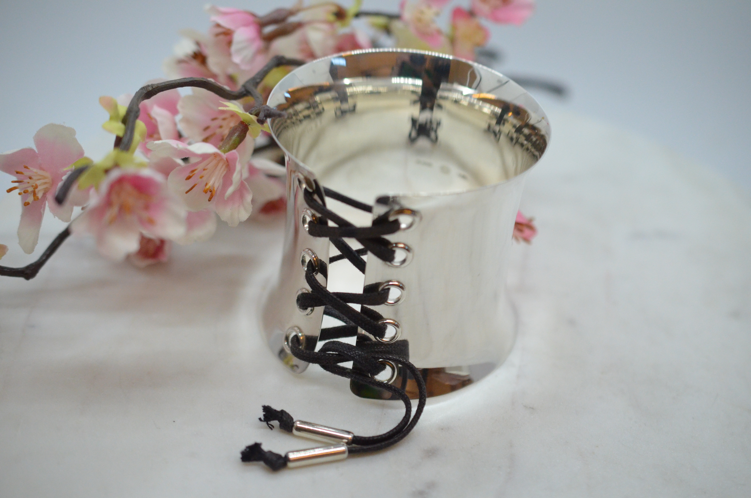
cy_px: 249
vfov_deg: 22.5
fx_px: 1249
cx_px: 376
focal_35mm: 60
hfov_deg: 33.5
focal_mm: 40
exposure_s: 1/4000
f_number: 3.2
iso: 2500
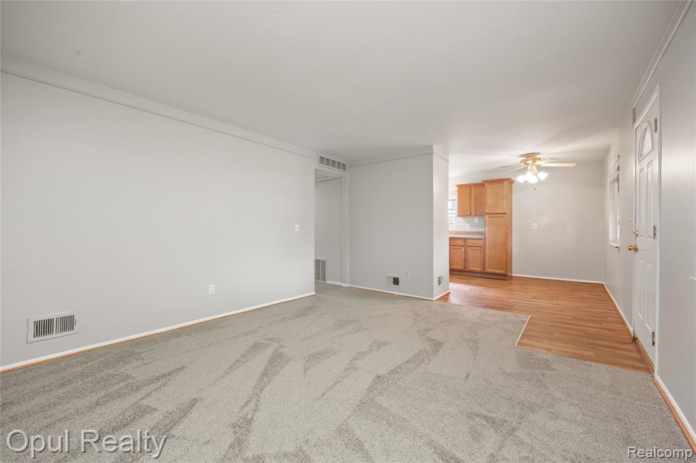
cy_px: 232
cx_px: 348
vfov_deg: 81.1
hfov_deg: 104.3
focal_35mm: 14
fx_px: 270
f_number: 11
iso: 100
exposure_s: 10
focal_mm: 14
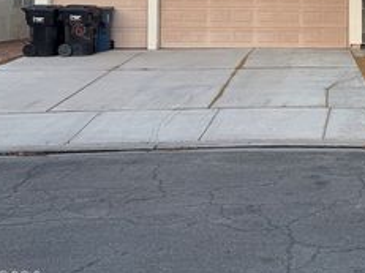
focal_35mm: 52
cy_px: -6
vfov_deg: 26.4
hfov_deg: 34.1
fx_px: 548
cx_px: 352
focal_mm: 6.76
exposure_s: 1/125
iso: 80
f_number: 1.78
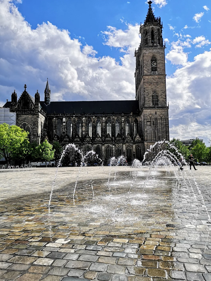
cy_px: 139
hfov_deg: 49.7
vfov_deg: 63.4
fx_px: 228
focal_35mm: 28
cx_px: 108
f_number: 1.8
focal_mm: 5.58
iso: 50
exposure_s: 3
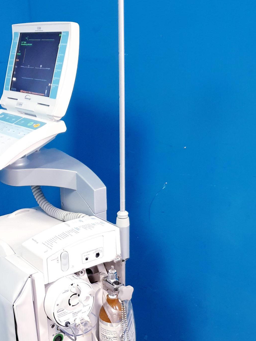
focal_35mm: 49
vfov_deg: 38.2
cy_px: 241
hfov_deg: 28.9
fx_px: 483
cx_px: 46
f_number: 1.5
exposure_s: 1/50
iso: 250
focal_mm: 4.3
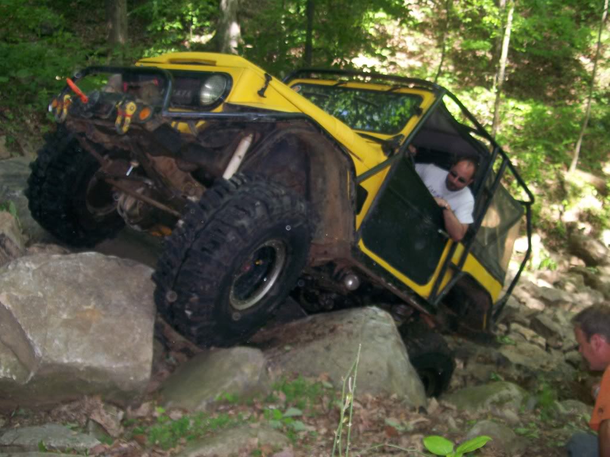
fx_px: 634
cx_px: 305
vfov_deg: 39.7
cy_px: 228
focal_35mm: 36
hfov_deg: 51.4
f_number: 2.7
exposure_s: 1/64
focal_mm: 6
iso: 80
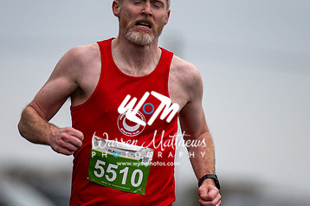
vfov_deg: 1.9
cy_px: 127
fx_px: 6272
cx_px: 148
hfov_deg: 2.8
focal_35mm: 729
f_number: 2.8
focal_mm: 300
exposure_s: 1/1600
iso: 220
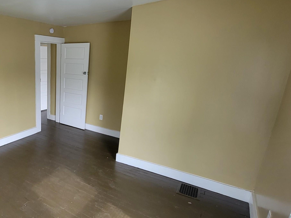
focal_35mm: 22
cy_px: 111
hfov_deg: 69.1
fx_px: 185
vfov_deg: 61.1
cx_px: 59
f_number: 2.2
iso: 125
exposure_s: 1/60
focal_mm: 2.2
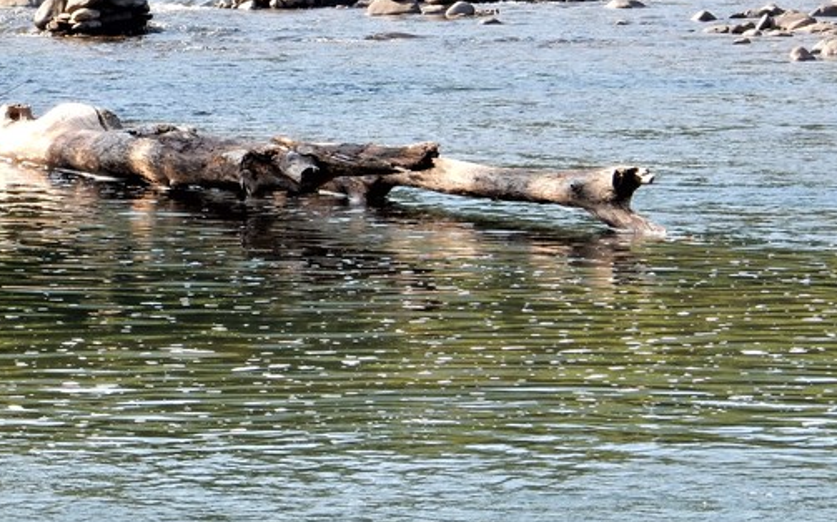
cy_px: 64
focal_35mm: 222
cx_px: 136
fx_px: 5062
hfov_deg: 9.4
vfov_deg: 5.9
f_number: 5.6
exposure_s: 1/125
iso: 125
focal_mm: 20.9
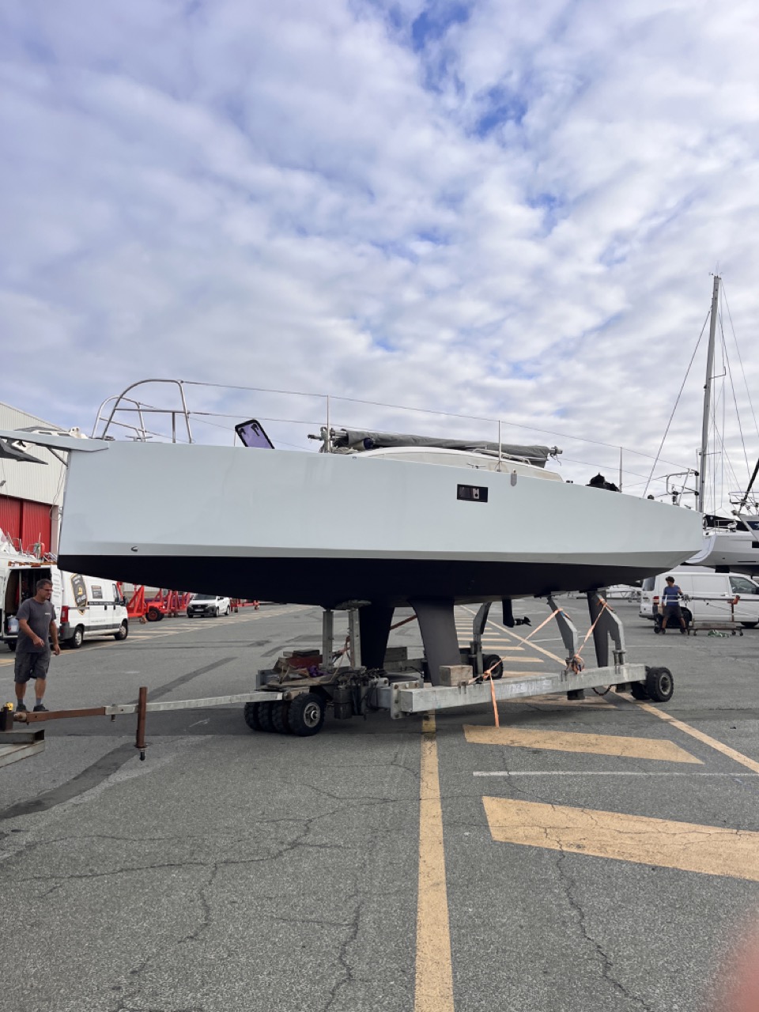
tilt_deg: +4.3
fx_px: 760
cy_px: 506
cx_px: 380
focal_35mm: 26
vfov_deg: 67.3
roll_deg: -1.1
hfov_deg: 53.1
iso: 50
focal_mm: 5.1
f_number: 1.6
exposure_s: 1/3135
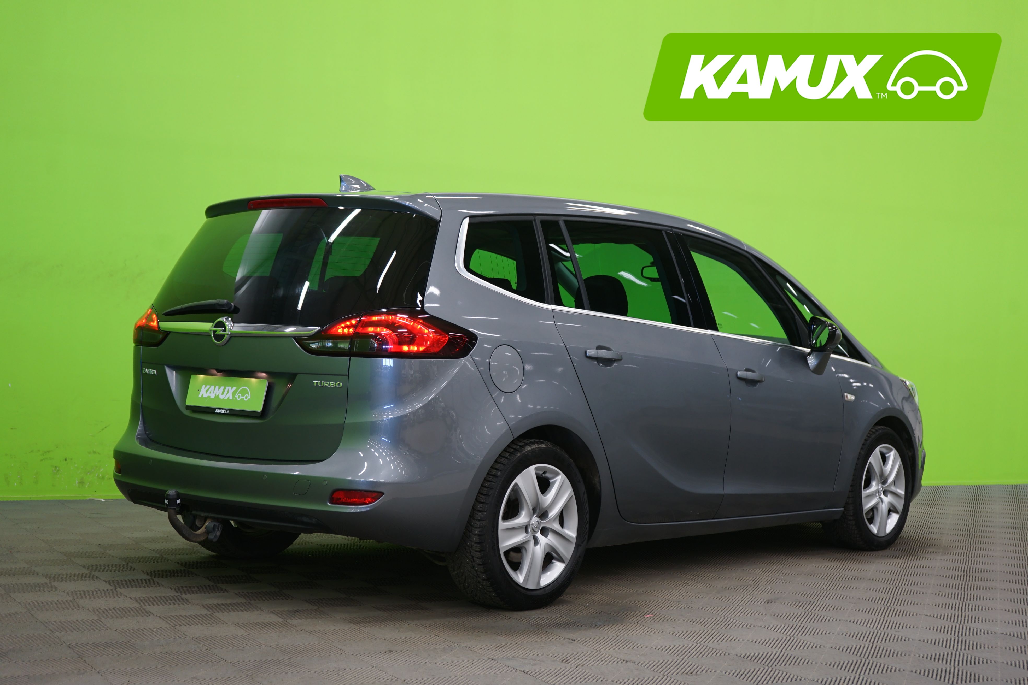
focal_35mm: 53
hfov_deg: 37.5
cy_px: 342
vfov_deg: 25.5
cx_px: 514
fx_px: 1513
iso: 400
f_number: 5
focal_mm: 53
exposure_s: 1/8
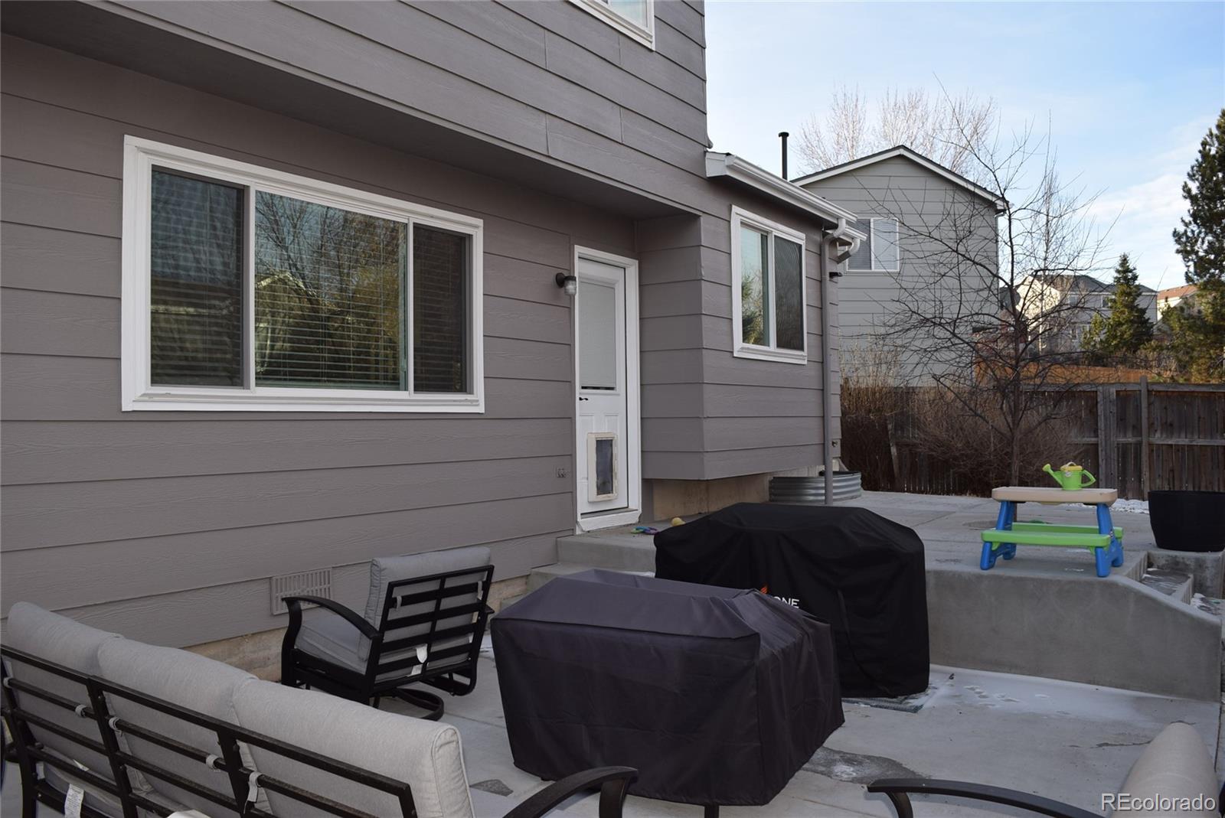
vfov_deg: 48.0
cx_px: 612
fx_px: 919
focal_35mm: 27
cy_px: 409
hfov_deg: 67.3
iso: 100
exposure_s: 1/125
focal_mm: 18
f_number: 5.6
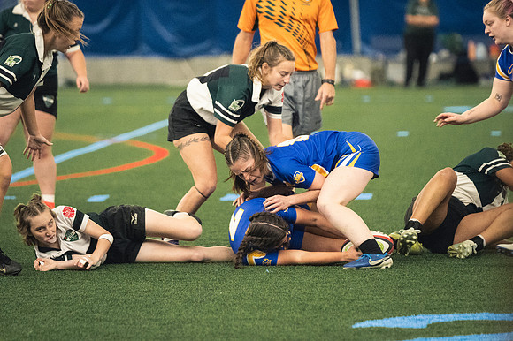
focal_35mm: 292
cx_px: 256
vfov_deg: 4.7
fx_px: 4158
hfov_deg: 7.1
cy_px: 170
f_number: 2.8
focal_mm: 195
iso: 10000
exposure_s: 1/500
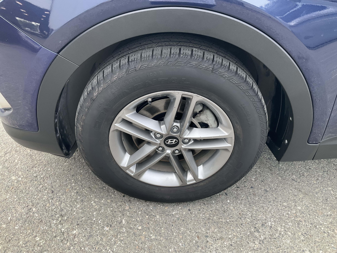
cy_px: 126
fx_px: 282
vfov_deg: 48.2
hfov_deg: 61.7
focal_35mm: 29
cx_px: 168
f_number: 1.8
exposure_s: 1/122
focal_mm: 3
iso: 20
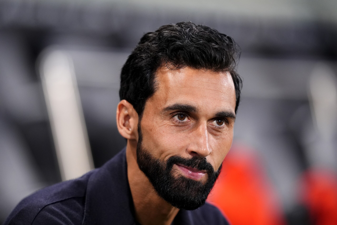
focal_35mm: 400
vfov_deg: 3.4
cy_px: 112
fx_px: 3744
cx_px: 168
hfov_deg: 5.2
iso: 2500
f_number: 2.8
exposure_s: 1/800
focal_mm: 400
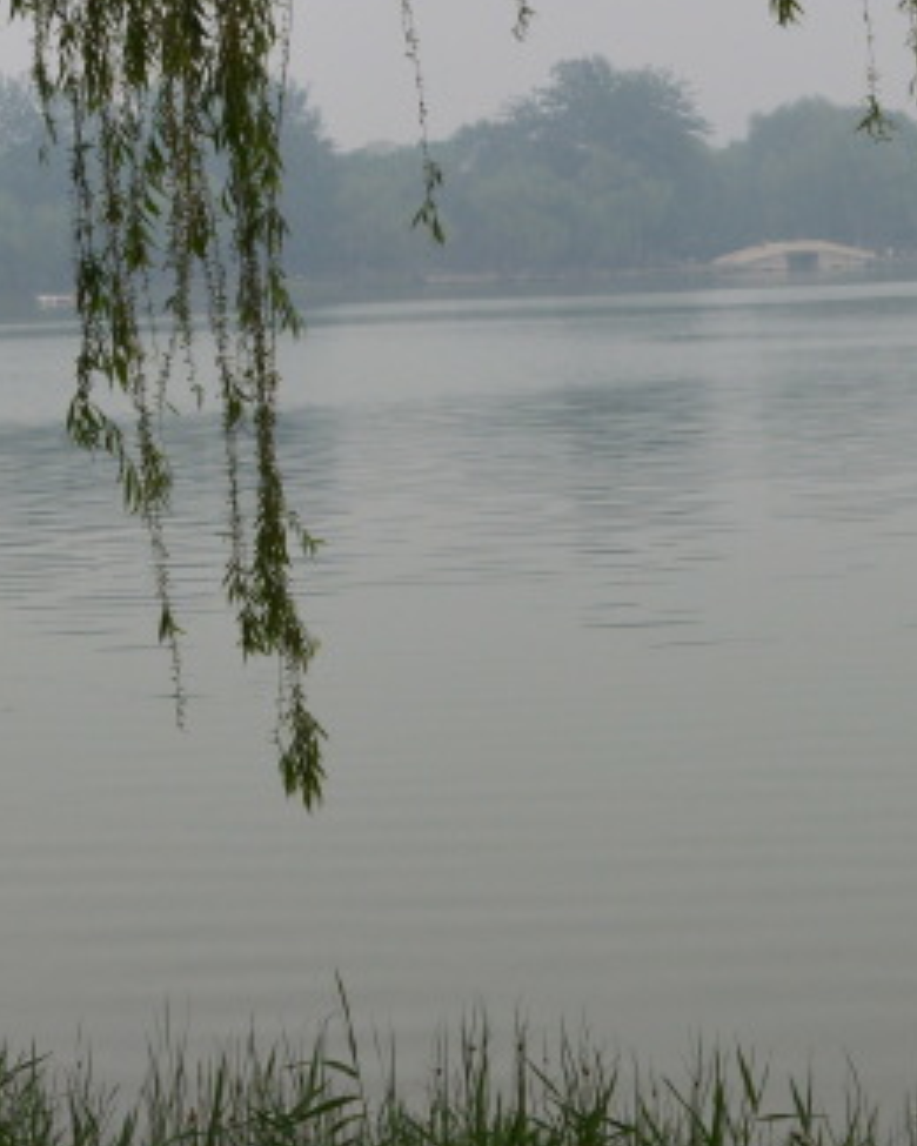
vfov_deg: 15.4
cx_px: 28
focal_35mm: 124
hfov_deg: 12.3
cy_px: 164
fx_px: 4207
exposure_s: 1/320
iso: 400
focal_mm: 28
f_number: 11
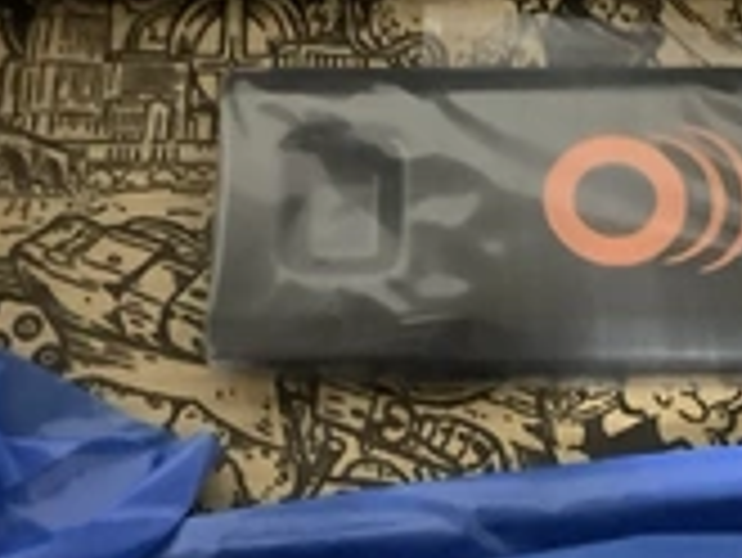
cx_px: 522
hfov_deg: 25.8
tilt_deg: -61.7
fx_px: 1609
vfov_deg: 19.4
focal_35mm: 75
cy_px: 76
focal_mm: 3.3
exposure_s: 1/17
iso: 800
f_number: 2.4
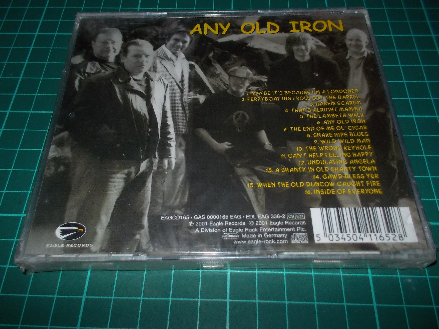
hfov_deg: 61.7
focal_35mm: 29
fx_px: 368
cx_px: 220
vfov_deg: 48.2
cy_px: 164
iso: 200
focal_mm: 4.1
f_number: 3.3
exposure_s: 1/30
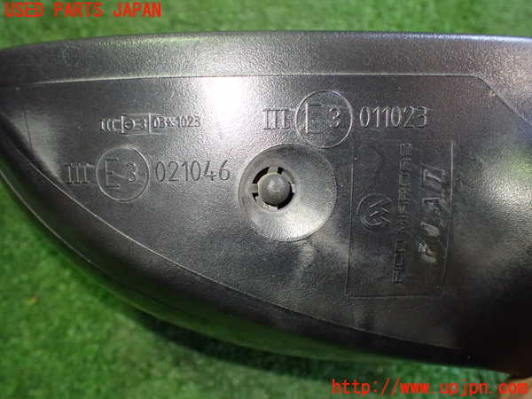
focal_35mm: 30
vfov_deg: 46.8
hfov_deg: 60.0
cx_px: 266
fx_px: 461
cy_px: 200
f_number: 2.3
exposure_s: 1/80
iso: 800
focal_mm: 5.4
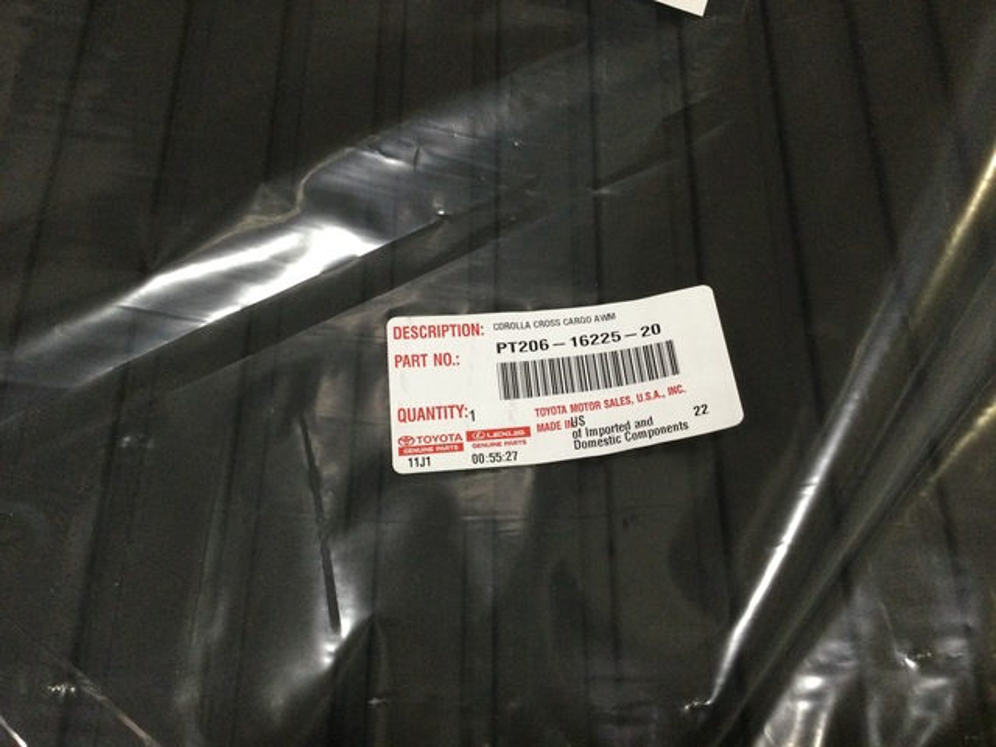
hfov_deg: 58.4
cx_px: 498
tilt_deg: -66.9
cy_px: 374
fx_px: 892
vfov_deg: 45.4
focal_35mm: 31
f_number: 2.4
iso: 200
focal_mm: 3.3
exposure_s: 1/24
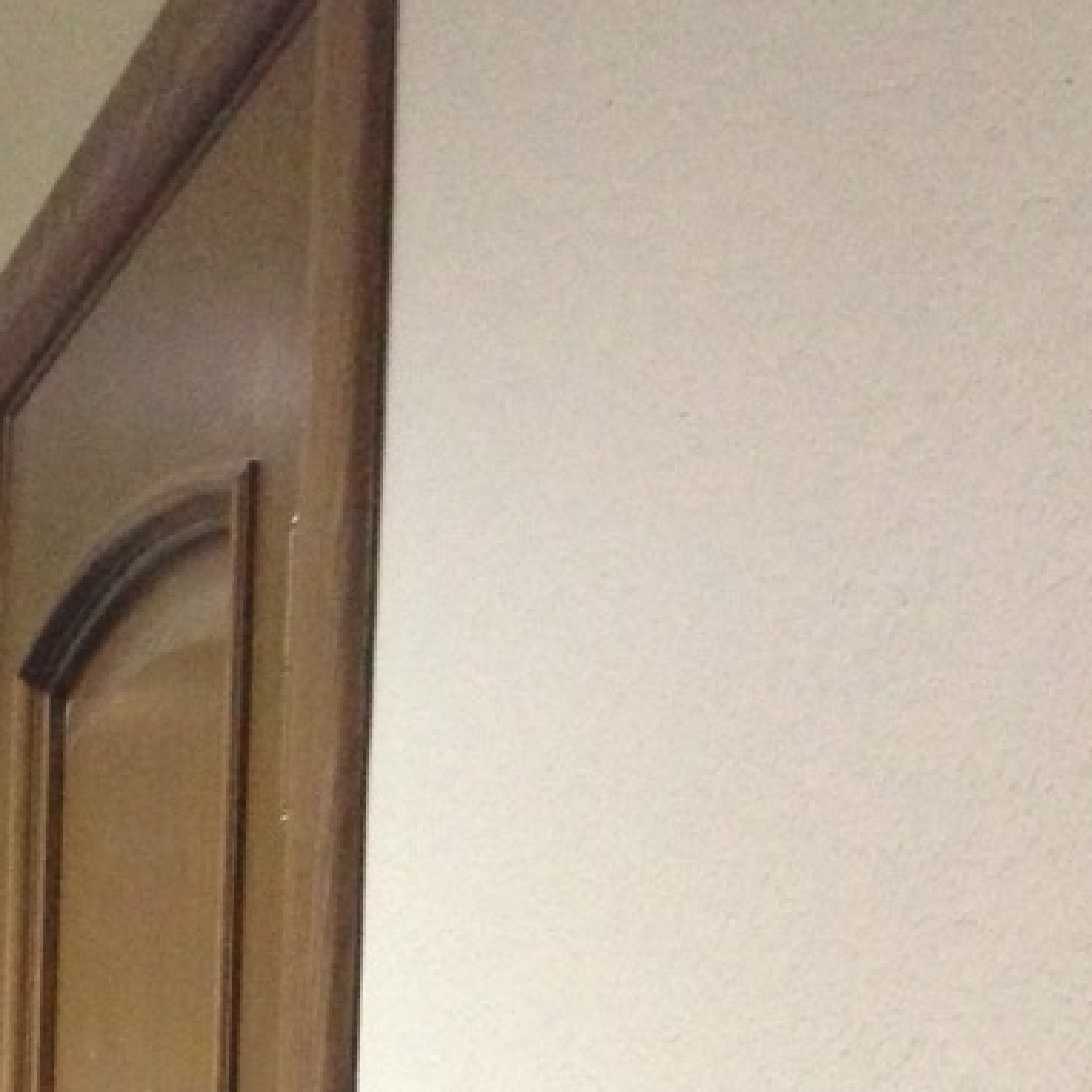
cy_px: 1358
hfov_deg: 15.1
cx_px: -546
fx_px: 3819
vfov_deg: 15.6
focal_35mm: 107
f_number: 2.4
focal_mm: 4.13
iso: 400
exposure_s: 1/17
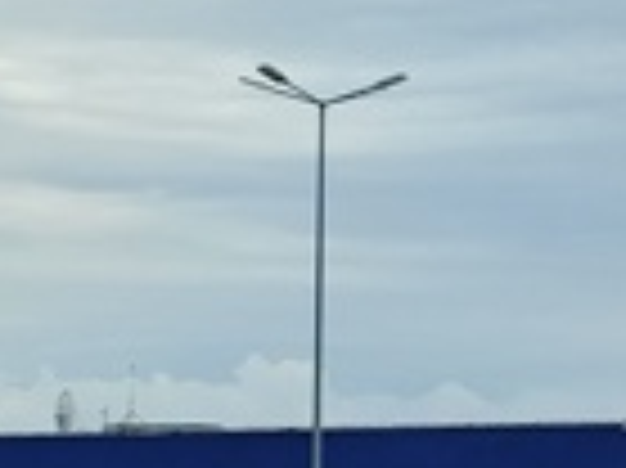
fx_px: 4752
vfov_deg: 5.6
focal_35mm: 263
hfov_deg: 7.2
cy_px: 698
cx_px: 1275
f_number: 1.65
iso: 50
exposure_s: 1/649
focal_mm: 6.19
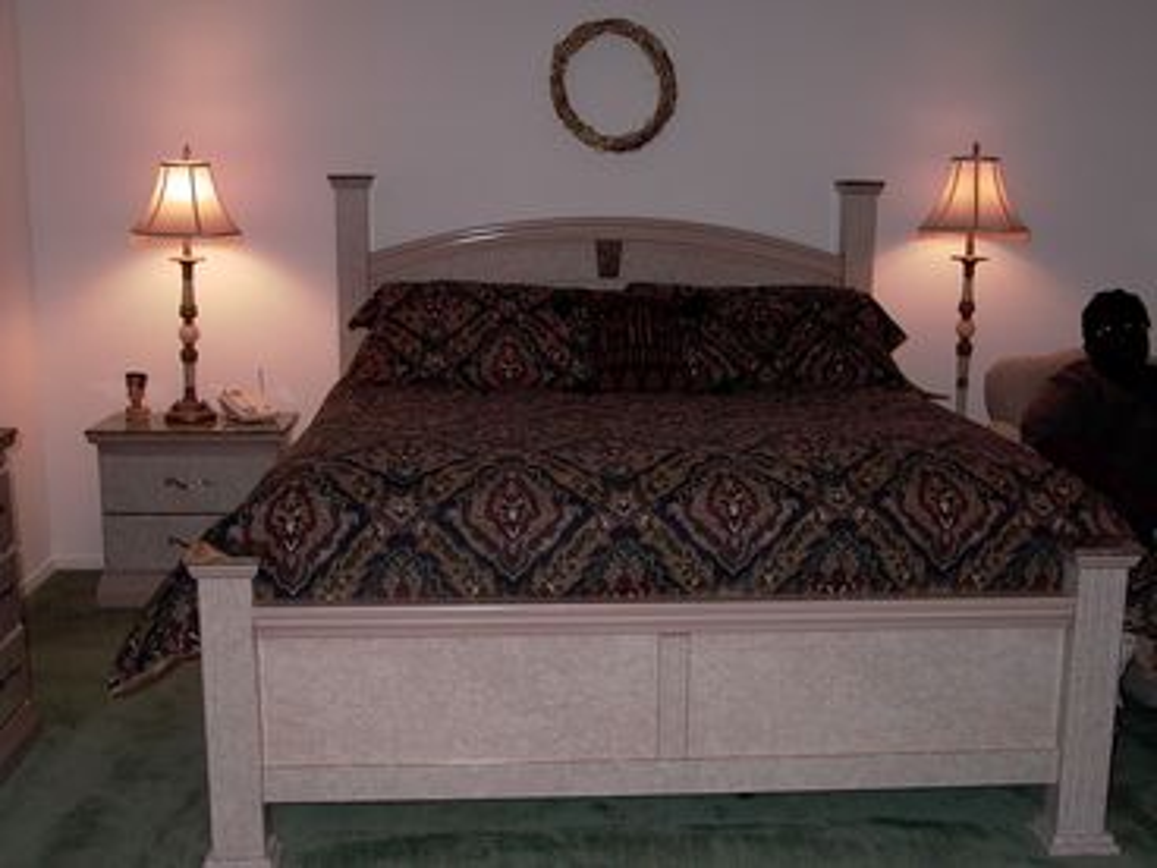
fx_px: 1270
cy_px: 434
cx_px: 578
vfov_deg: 37.7
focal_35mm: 38
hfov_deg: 49.0
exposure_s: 1/64.2
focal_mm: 8.19
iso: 100
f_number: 2.13
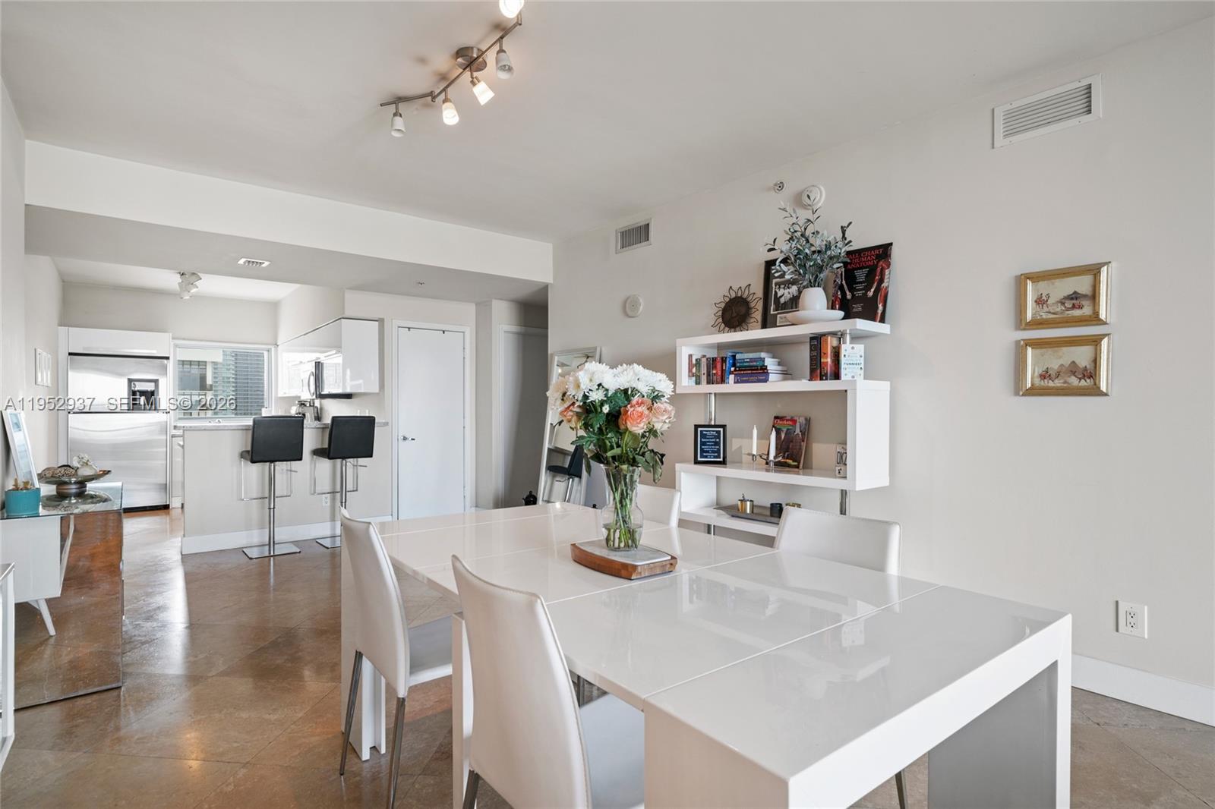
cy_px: 404
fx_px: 574
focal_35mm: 17
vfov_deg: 70.4
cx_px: 608
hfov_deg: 93.3
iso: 200
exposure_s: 1/3
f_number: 8
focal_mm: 17
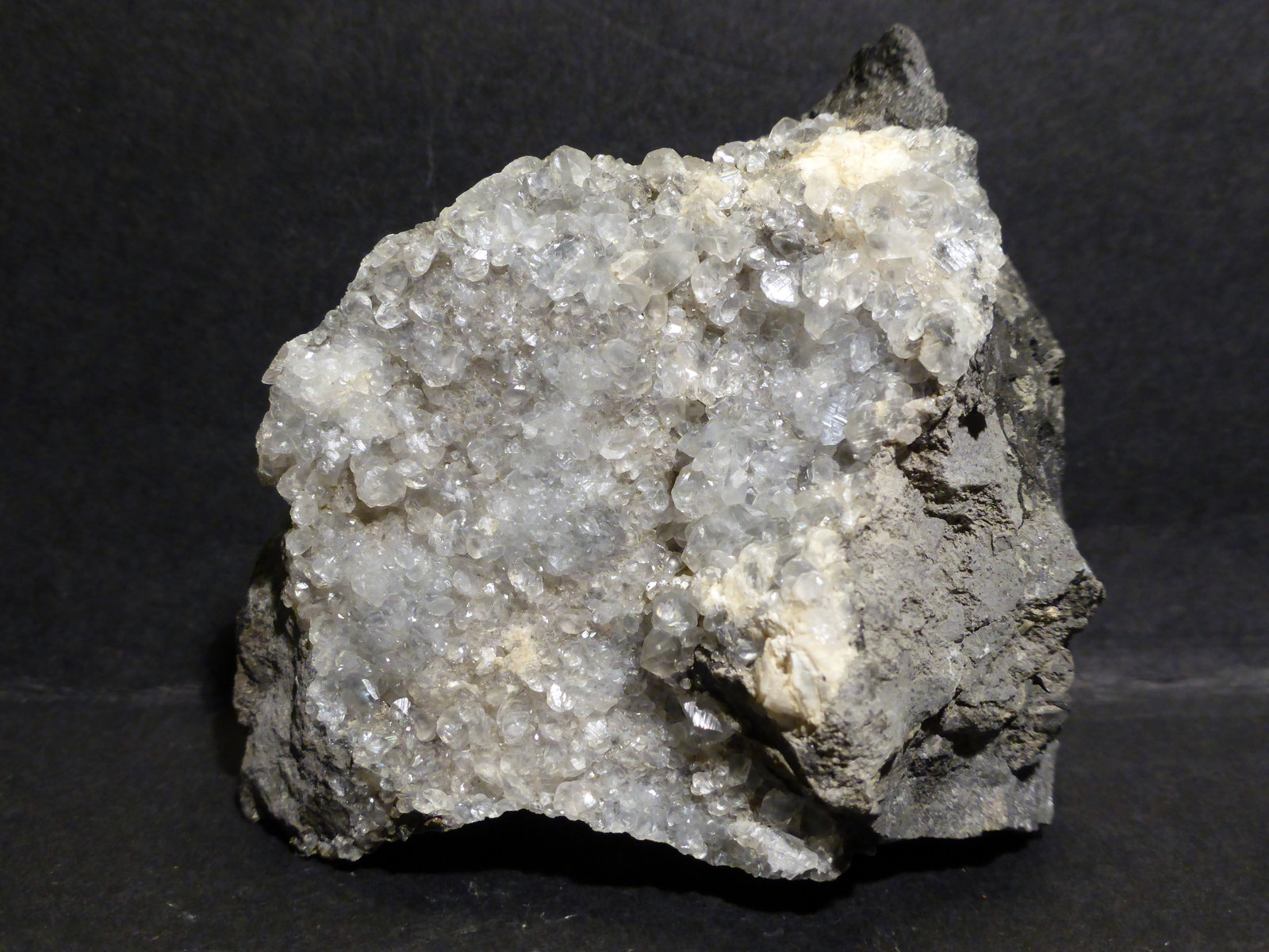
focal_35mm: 53
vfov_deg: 27.5
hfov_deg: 36.2
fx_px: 1943
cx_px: 634
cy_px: 476
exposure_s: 1/25
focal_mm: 9
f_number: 4.4
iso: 400
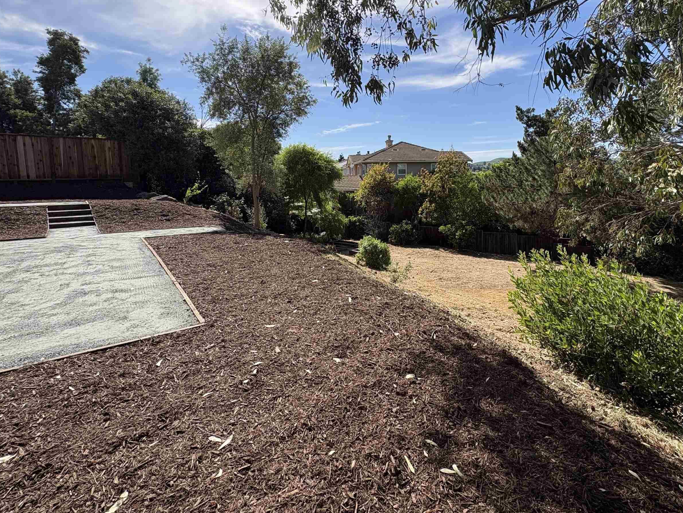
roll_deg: +1.2
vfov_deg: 71.0
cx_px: 376
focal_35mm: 18
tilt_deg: -4.0
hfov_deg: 87.5
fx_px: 355
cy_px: 211
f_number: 2.2
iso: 50
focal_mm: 2.22
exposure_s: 1/1395
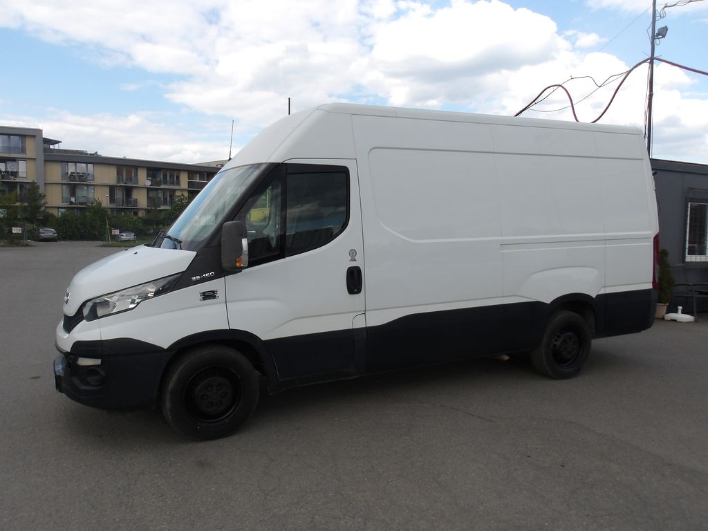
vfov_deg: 51.4
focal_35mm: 27
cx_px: 354
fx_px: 552
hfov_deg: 65.3
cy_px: 266
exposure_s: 1/844
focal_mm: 4.9
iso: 100
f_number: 3
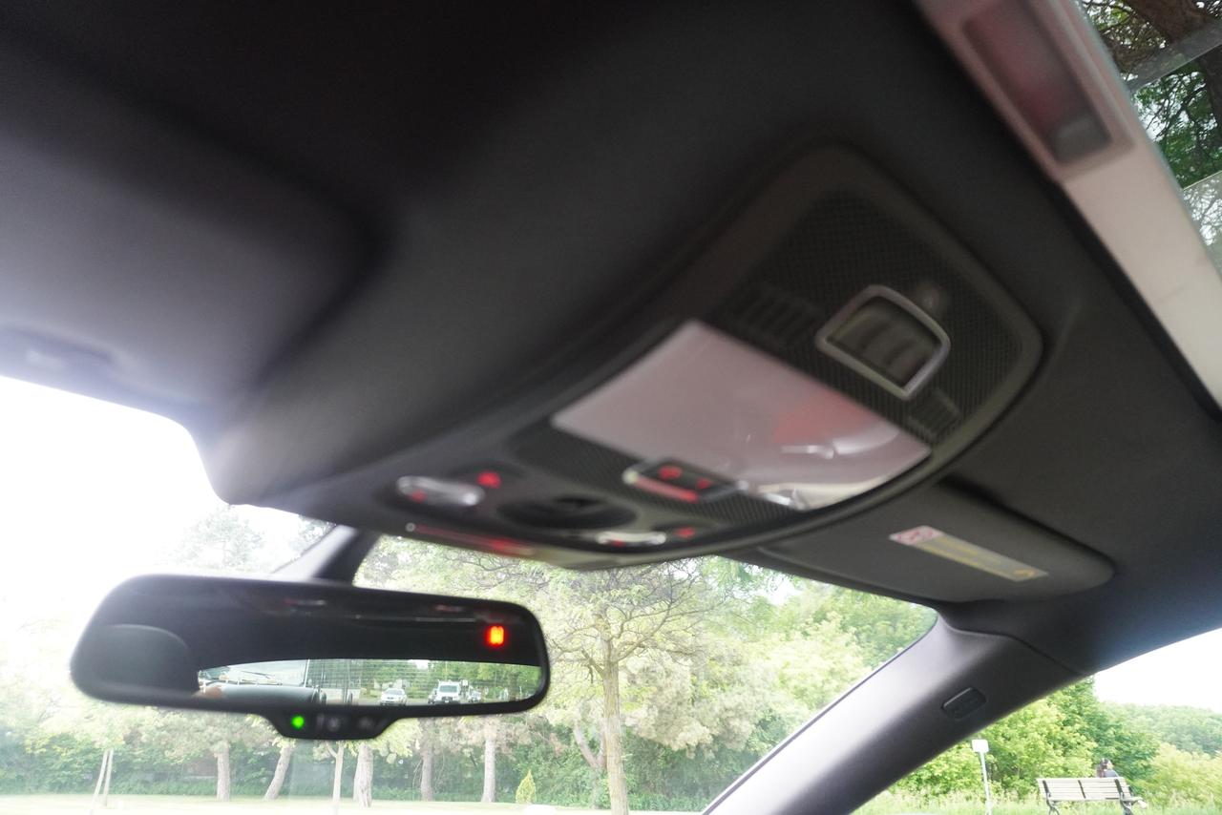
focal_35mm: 24
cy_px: 408
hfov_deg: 73.7
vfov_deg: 53.2
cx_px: 611
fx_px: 815
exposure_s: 1/160
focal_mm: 16
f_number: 3.5
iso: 2500
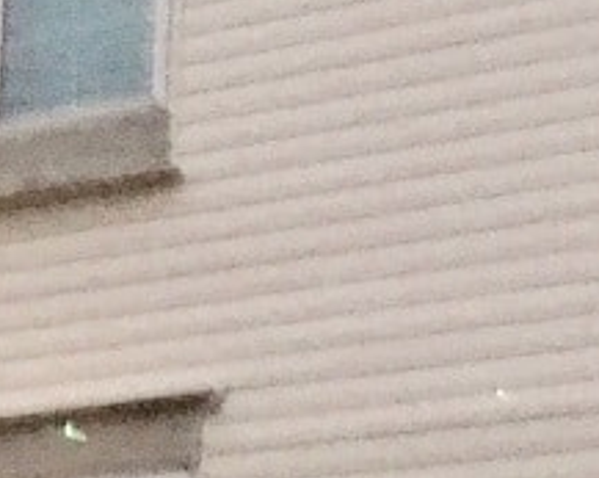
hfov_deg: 10.2
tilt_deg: +16.2
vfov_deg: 8.4
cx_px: -331
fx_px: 3240
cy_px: 528
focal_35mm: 183
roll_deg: -4.5
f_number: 2.2
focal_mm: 4.15
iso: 400
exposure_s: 1/15
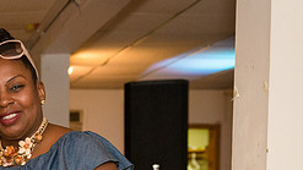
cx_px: -83
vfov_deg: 11.7
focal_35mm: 100
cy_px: 245
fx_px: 804
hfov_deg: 19.8
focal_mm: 35
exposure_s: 1/400
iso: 2000
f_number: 3.5
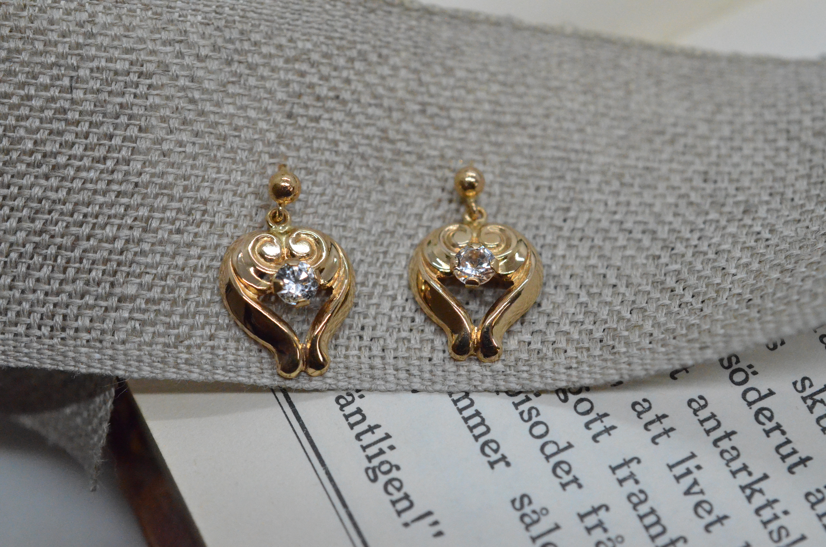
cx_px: 413
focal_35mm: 60
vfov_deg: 22.5
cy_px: 274
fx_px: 1374
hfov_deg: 33.5
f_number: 6.3
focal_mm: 40
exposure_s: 1/3200
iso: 6400
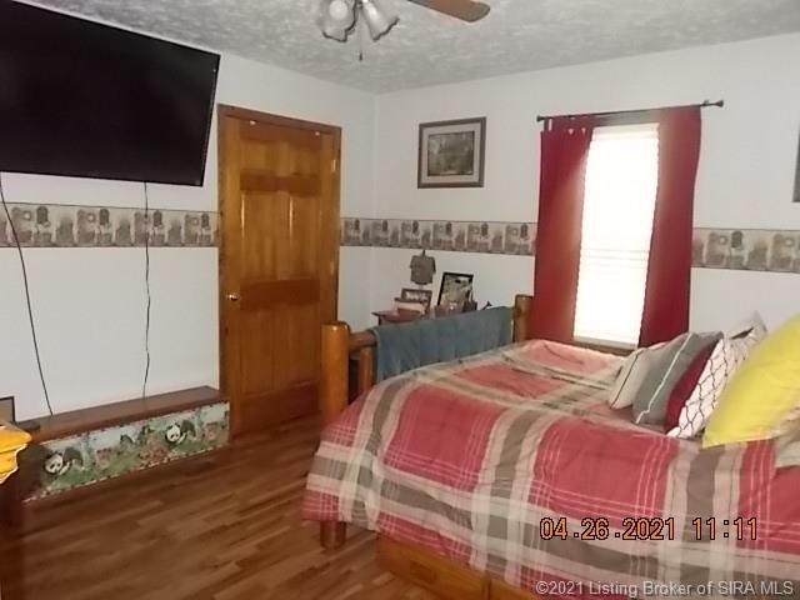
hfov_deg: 67.3
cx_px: 400
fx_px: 601
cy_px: 300
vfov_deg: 53.1
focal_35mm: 26
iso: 450
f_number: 3.2
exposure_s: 1/25
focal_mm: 4.6
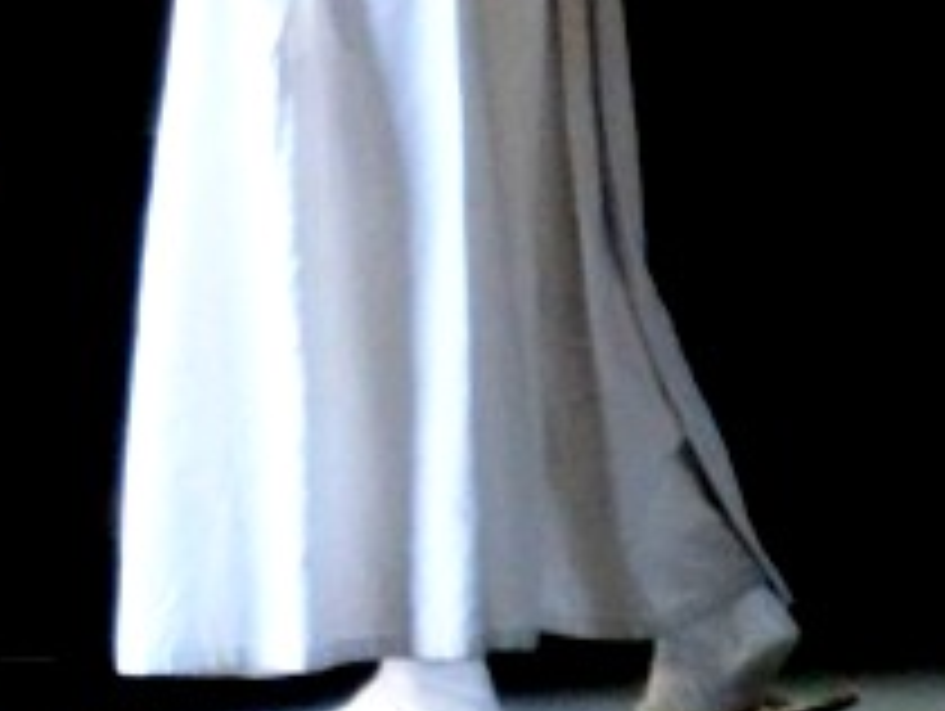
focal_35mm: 745
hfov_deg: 2.7
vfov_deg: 2.0
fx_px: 20361
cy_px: -392
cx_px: -576
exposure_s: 1/40
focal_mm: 35
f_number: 5.9
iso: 400
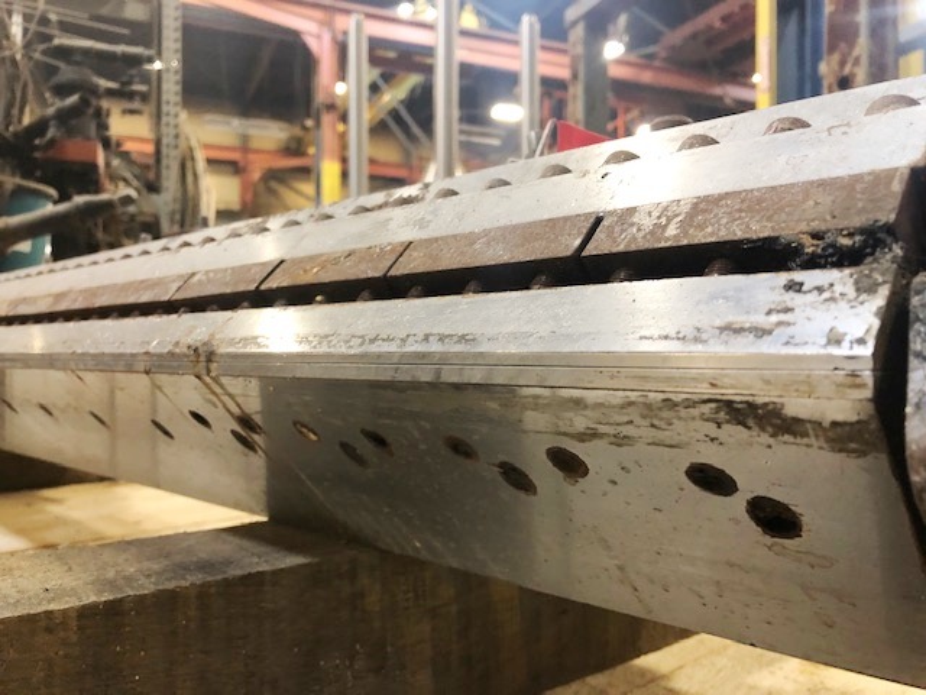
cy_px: 348
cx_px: 463
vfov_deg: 49.7
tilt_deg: +1.1
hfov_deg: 63.4
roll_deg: +0.3
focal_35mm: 28
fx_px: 749
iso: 100
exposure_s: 1/13
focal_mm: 4
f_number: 1.8
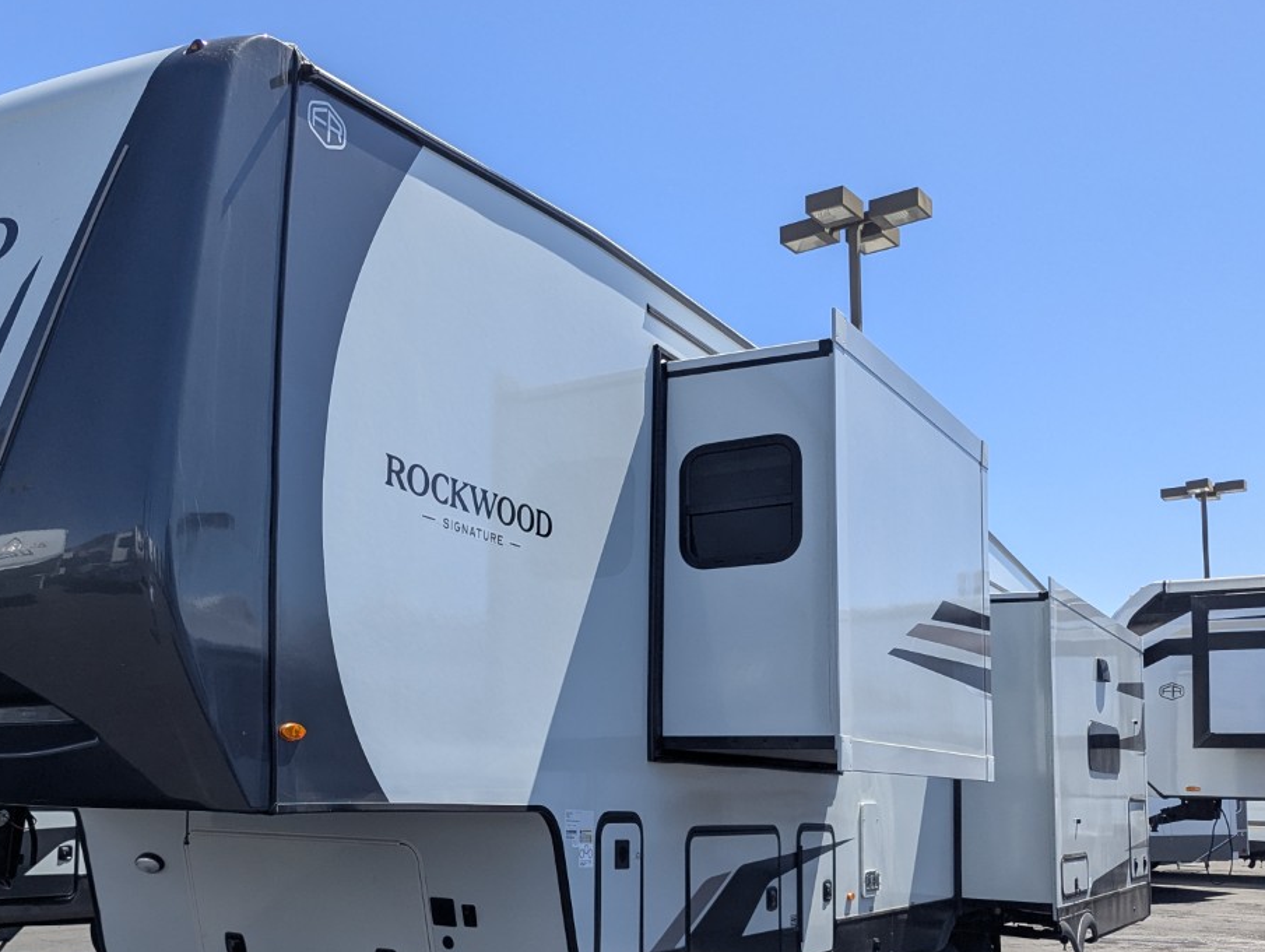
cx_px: 431
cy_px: 693
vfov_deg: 37.9
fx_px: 1354
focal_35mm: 37
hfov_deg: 49.3
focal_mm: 6.81
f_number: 1.85
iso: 50
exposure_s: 1/1919
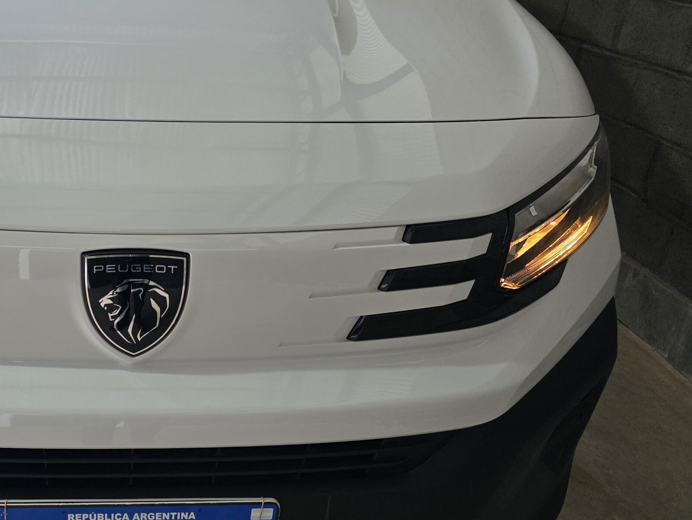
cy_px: 310
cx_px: 138
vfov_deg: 38.5
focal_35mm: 37
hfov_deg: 47.4
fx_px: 740
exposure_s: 1/100
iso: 160
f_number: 1.7
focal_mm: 6.3
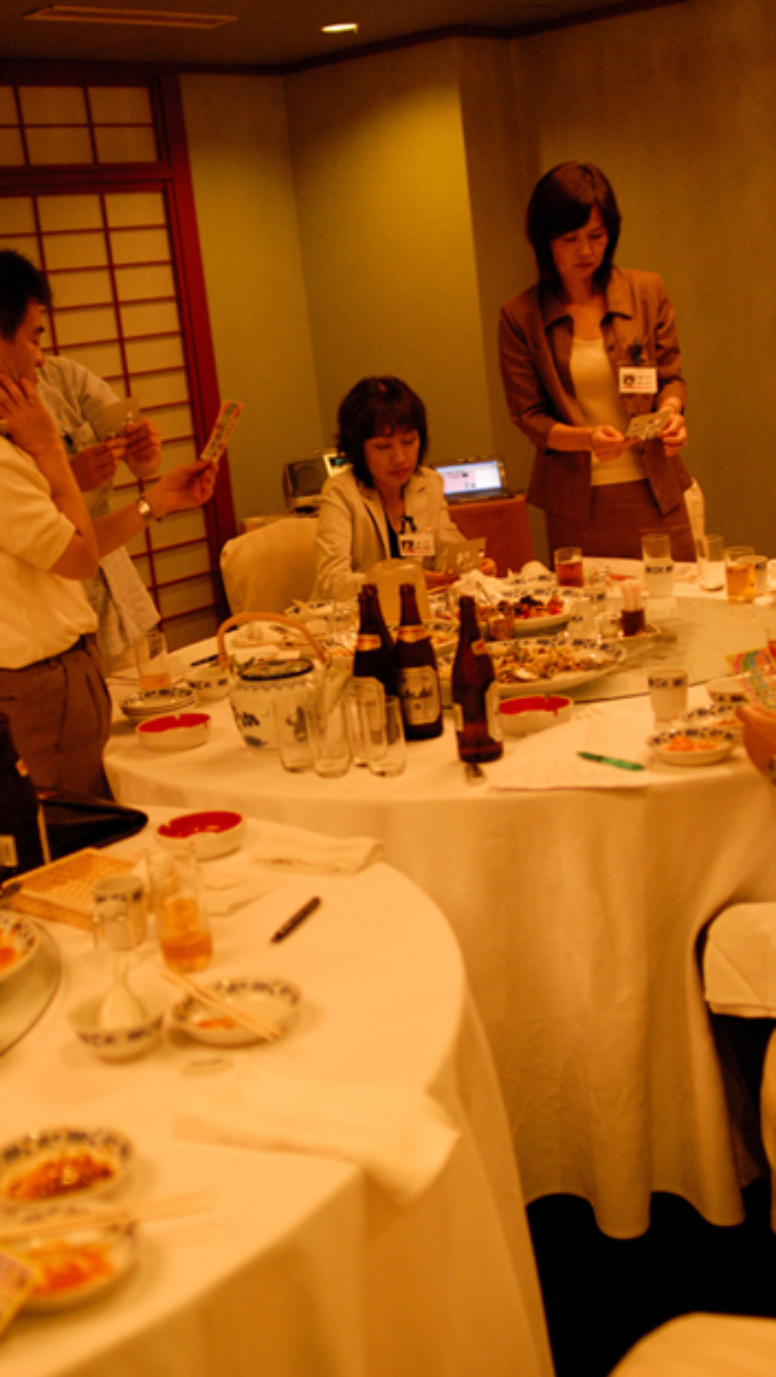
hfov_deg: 26.5
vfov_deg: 45.5
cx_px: 309
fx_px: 1645
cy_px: 681
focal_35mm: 45
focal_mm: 28
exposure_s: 1/160
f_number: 2
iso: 800
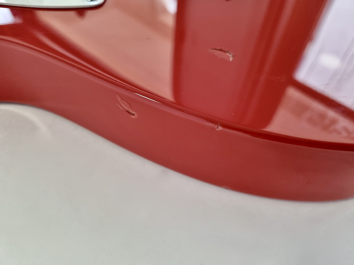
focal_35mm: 26
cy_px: 132
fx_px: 266
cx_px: 177
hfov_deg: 67.3
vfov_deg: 53.1
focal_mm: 5.4
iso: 125
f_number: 1.8
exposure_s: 1/100
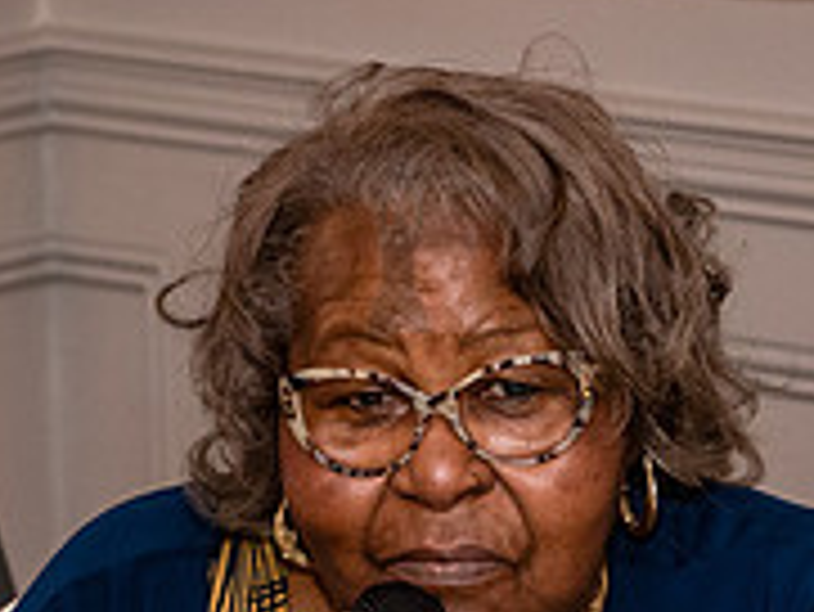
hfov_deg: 8.5
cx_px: 323
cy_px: 574
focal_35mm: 234
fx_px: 5506
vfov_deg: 6.3
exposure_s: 1/200
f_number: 3.5
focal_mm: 58
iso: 1600
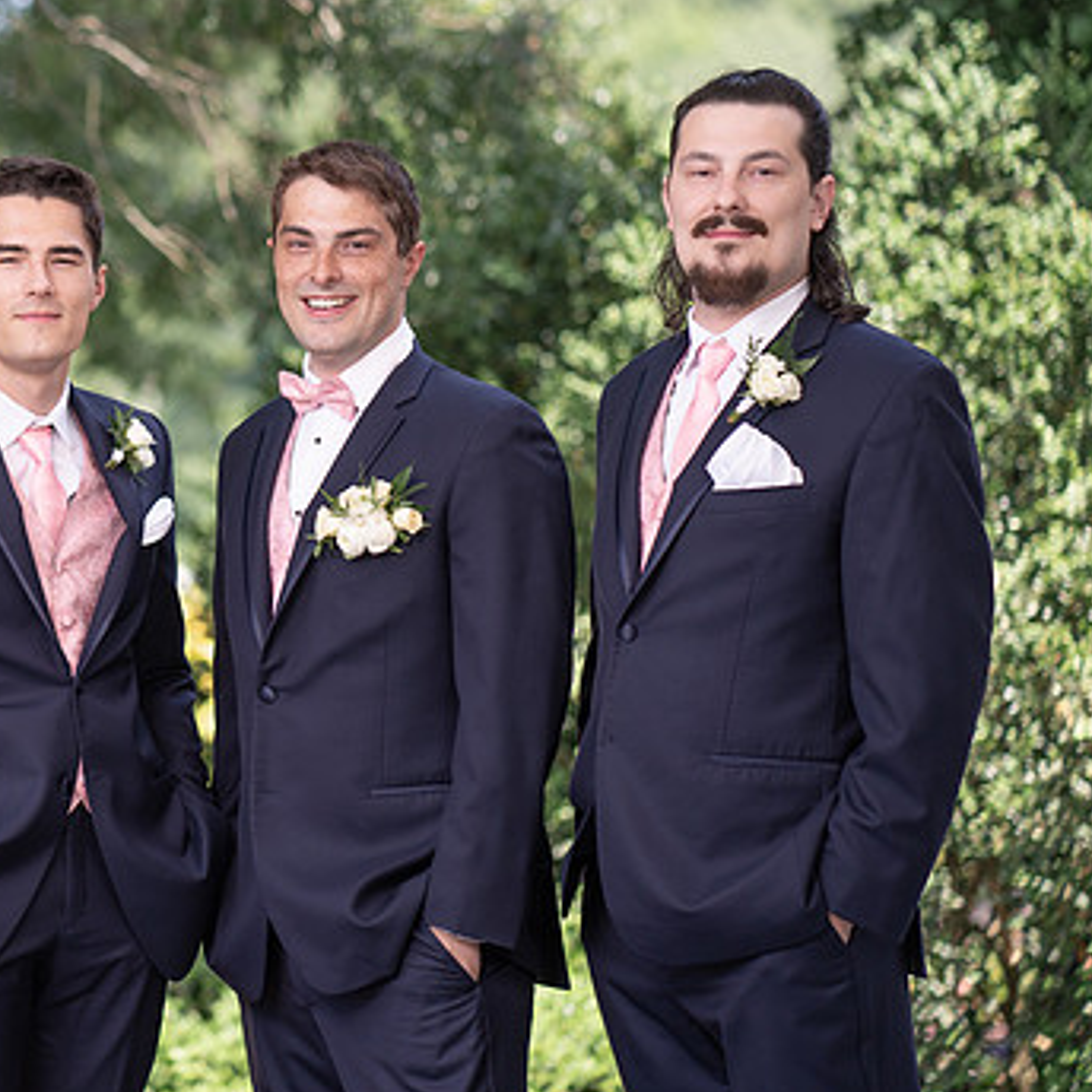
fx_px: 4461
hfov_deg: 13.9
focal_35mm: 125
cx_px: 187
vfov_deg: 14.0
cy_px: 504
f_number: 2.2
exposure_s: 1/1000
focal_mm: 85
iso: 100
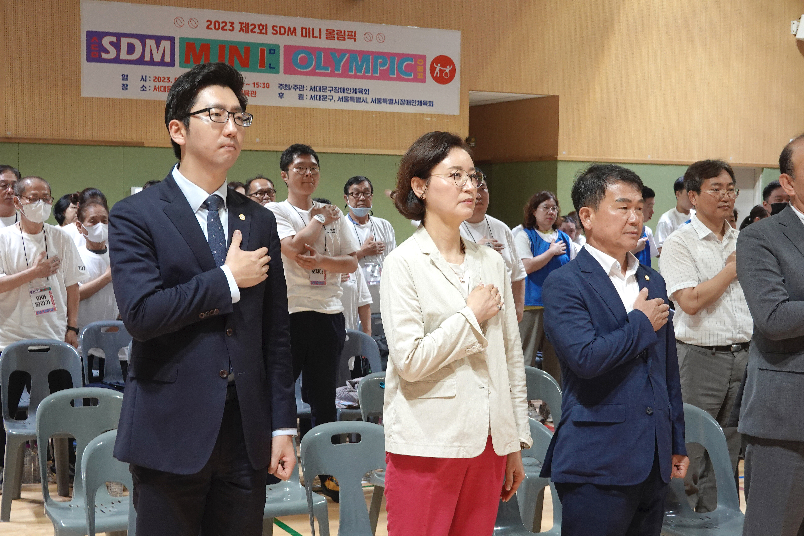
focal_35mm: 54
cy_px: 268
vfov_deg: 25.1
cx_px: 402
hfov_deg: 36.9
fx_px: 1206
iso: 500
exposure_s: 1/60
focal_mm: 19.84
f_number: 4
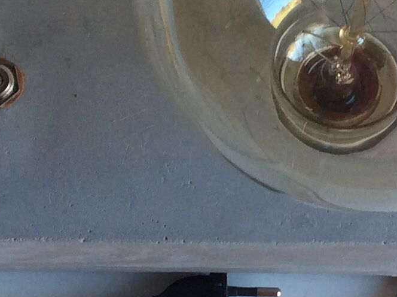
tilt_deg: -79.2
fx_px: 1432
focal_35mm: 125
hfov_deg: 15.8
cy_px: 222
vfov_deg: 11.8
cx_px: 173
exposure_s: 1/50
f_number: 2.4
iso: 50
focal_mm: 3.3
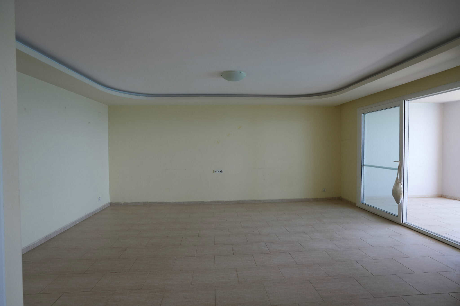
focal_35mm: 17
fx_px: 217
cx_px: 230
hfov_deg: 93.3
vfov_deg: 70.4
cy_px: 153
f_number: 4
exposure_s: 1/160
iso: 640
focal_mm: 17
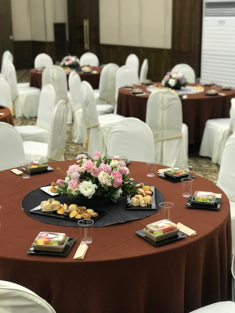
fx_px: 516
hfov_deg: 25.7
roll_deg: +0.2
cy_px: 156
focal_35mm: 57
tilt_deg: -15.2
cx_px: 118
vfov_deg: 33.8
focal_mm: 6.6
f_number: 2.8
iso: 320
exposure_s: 1/60
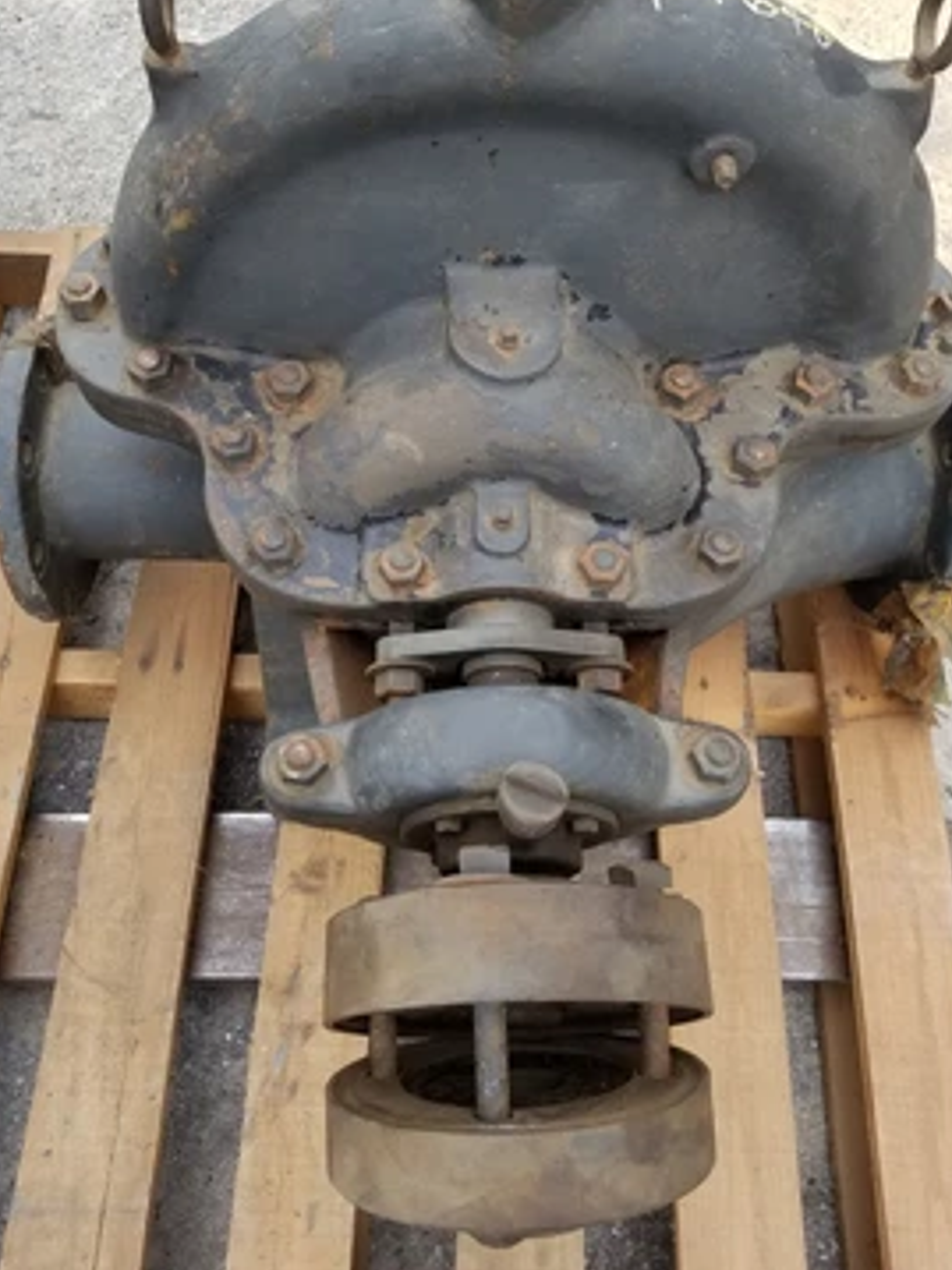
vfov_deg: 61.6
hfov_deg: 48.2
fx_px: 1064
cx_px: 506
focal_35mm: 29
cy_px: 601
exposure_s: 1/100
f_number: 1.7
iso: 64
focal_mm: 4.2
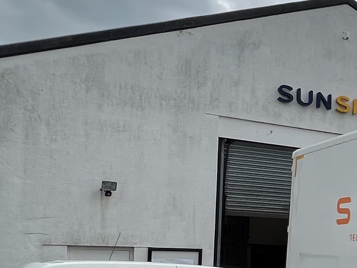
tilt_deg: +0.9
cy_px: 245
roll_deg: -1.3
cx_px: 627
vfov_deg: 24.1
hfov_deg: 21.9
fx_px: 608
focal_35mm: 59
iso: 32
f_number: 1.8
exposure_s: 1/1277
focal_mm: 1.57
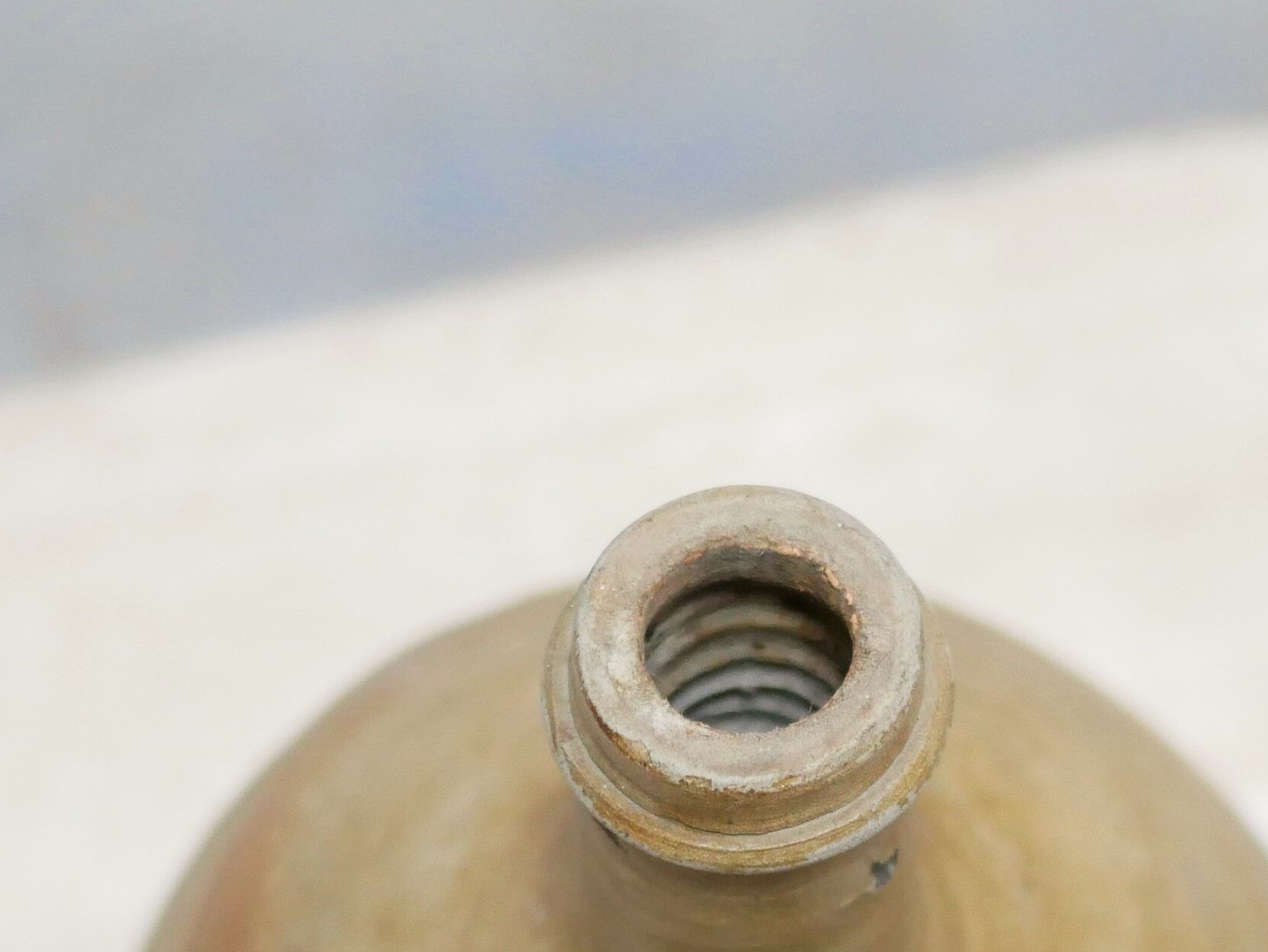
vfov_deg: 13.2
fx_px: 4031
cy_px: 1111
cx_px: 834
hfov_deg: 17.8
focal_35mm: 110
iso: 1000
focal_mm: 20
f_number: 1.7
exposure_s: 1/60
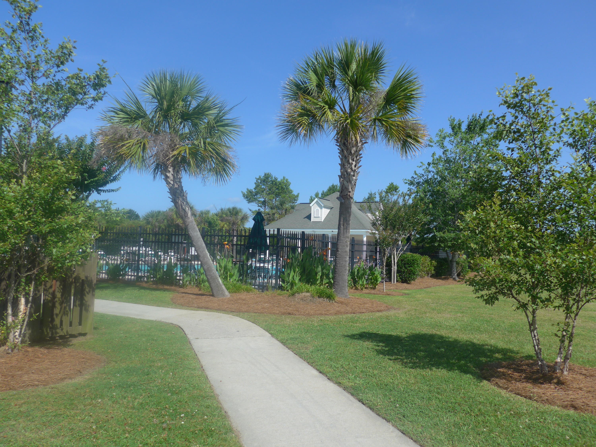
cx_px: 298
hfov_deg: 61.7
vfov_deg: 48.2
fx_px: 499
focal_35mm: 29
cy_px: 224
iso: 80
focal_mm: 6
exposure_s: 1/1300
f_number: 2.8
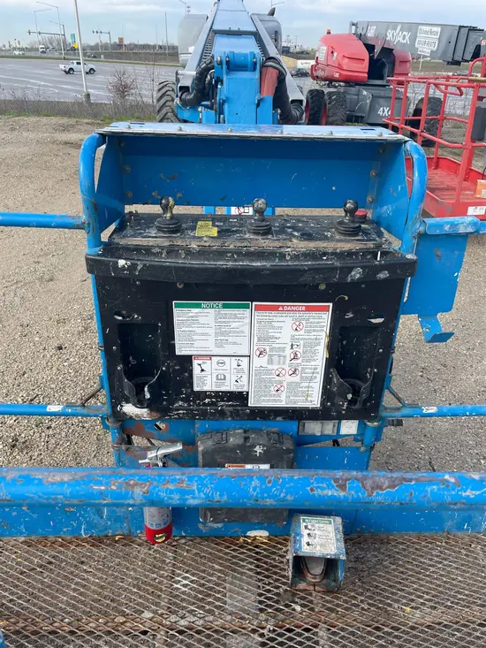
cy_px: 324
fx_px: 487
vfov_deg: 67.3
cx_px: 243
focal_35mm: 26
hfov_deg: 53.1
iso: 50
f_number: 1.6
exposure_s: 1/1453
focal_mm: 4.2
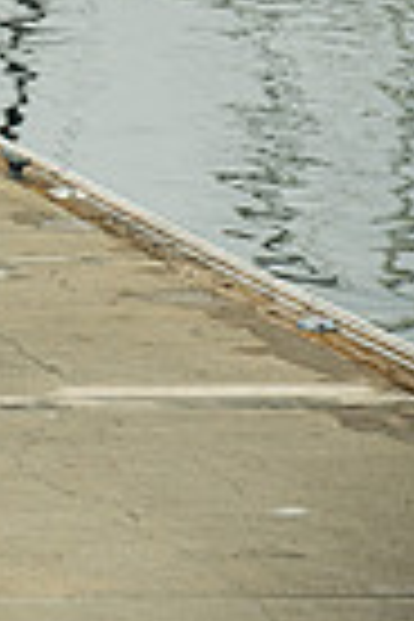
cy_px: -124
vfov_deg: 4.4
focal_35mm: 463
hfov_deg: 2.9
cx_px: -882
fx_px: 7986
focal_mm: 110
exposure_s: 1/640
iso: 320
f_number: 6.3
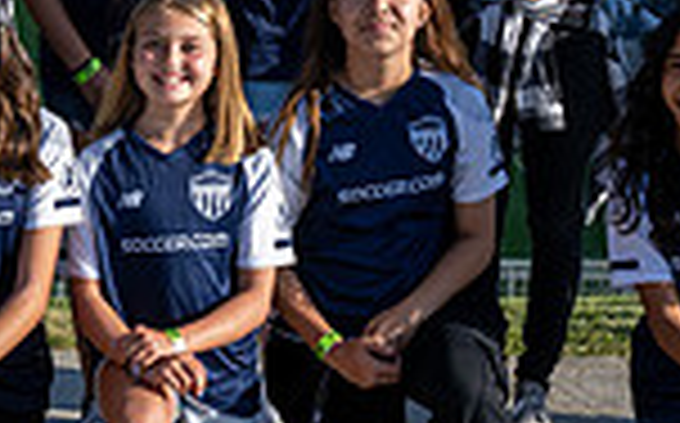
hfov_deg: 19.9
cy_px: 19
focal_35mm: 103
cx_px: 79
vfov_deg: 12.5
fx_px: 1907
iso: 250
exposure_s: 1/400
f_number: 8
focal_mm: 24
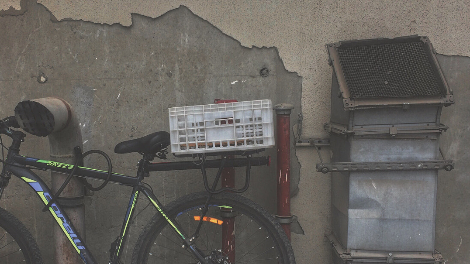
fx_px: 586
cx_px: 188
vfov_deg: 25.4
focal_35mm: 47
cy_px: 161
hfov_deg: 43.5
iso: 32
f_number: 2.2
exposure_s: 1/526
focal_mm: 4.15
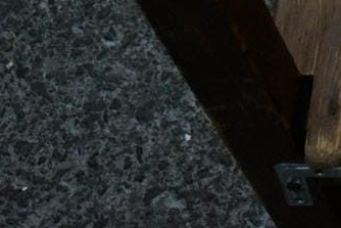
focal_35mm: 140
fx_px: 1327
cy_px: -147
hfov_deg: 13.4
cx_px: 576
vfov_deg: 9.4
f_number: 4.5
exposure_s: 1/100
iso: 3200
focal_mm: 26
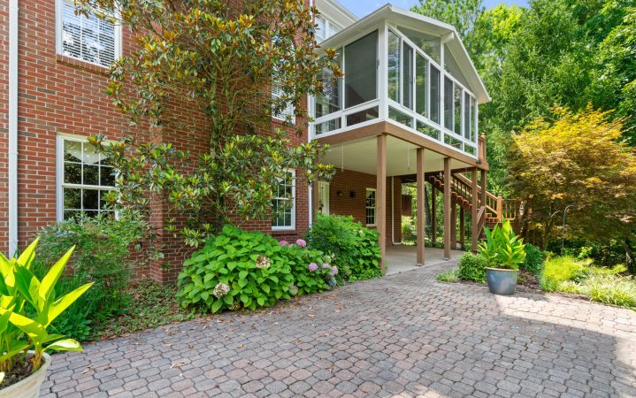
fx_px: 295
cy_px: 218
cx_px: 326
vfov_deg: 67.9
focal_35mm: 17
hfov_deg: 94.3
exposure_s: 1/10
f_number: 11
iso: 400
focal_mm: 16
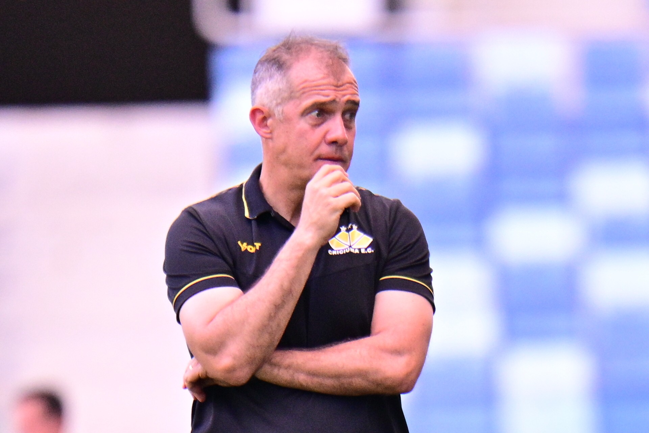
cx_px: 324
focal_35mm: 300
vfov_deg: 4.6
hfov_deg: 6.9
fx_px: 5408
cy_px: 216
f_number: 2.8
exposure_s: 1/1250
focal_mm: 300
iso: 500
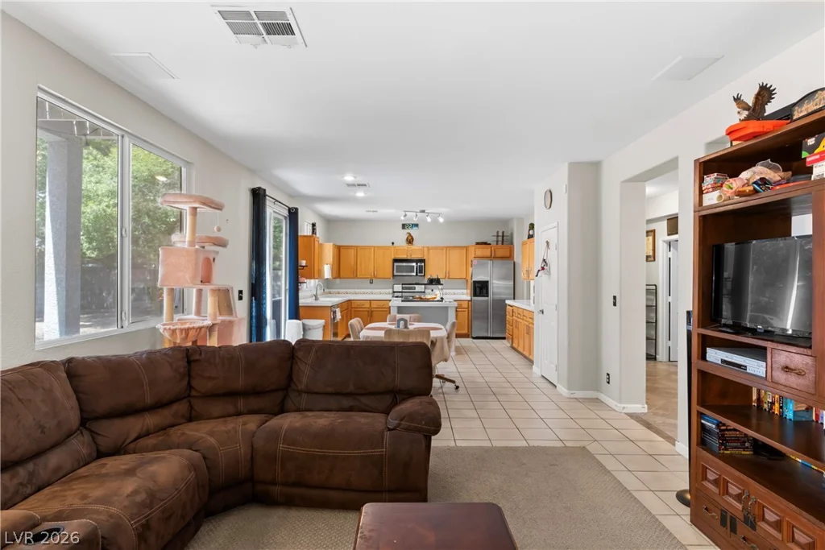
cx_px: 412
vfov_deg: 61.9
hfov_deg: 84.0
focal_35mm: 20
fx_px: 458
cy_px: 275
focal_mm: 20
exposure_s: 1/2
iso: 400
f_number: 8
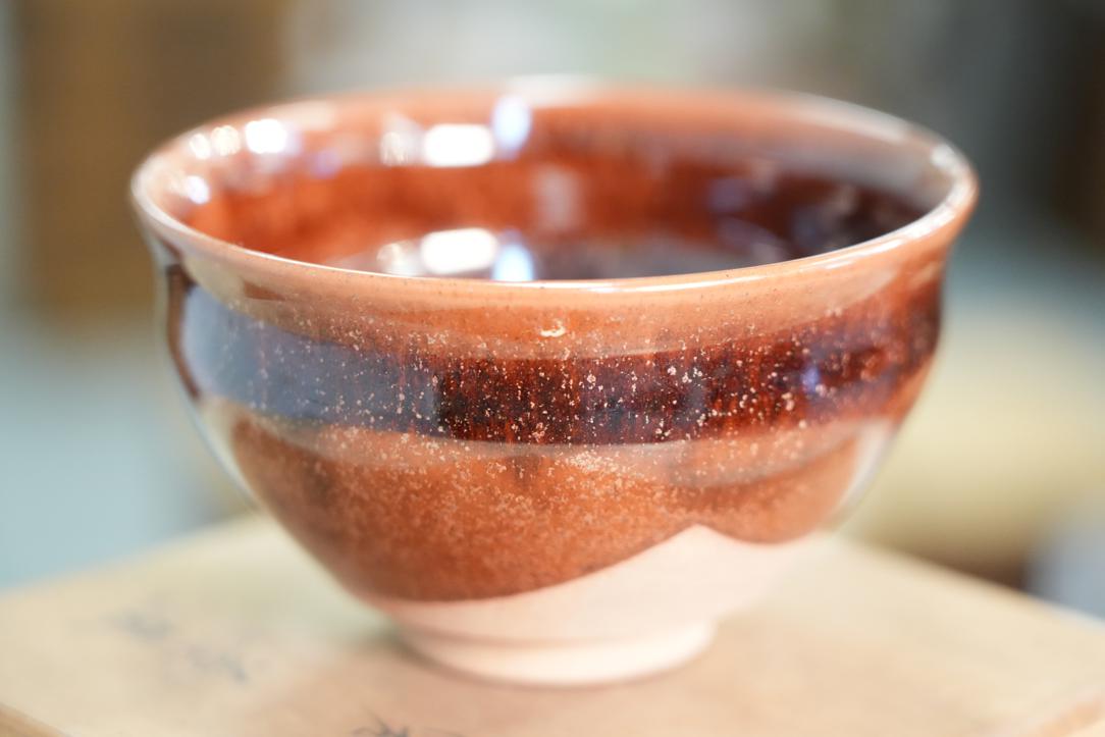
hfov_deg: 19.5
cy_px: 368
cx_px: 552
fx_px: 3223
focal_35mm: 105
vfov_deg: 13.0
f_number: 4
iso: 6400
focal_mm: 105
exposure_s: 1/125
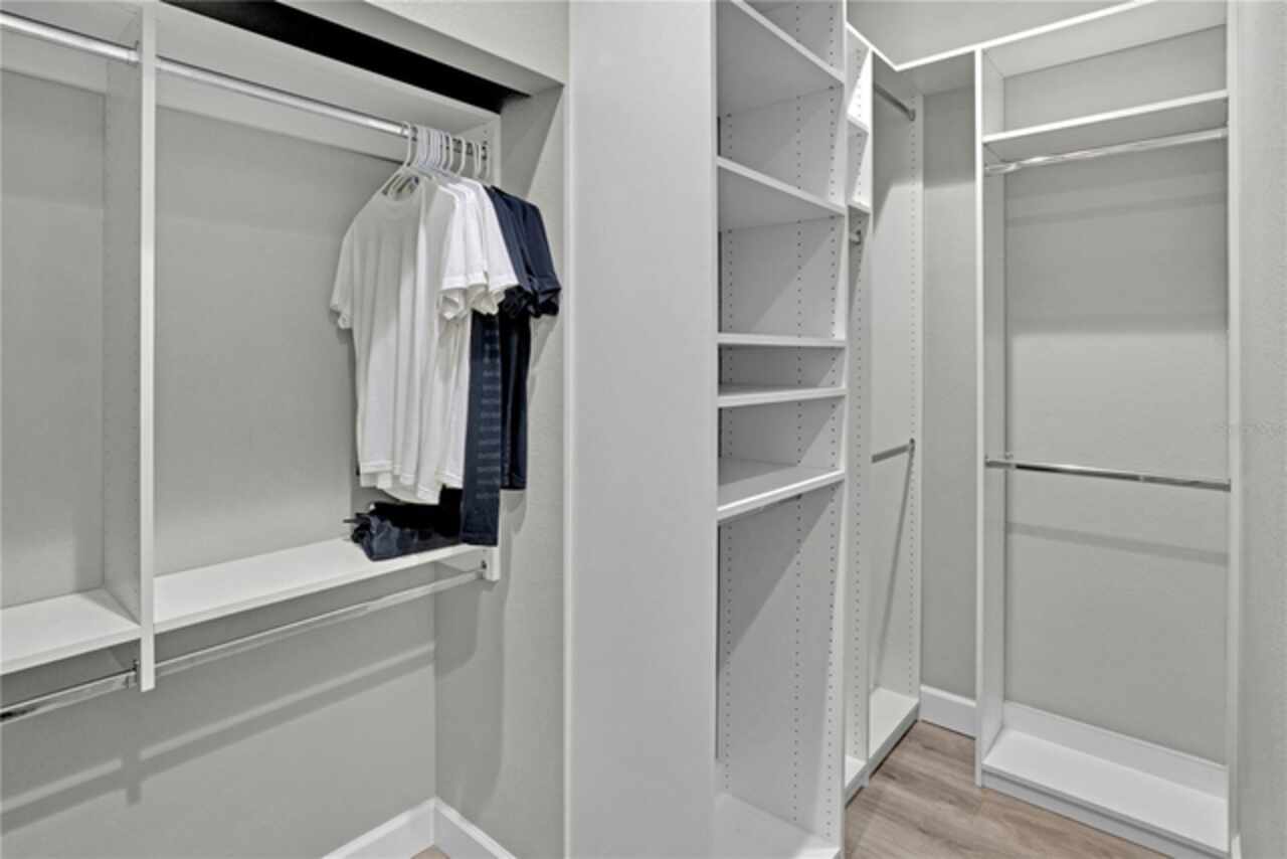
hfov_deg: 95.0
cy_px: 430
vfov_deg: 72.1
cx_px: 644
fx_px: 590
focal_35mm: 16
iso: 320
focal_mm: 11
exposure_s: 1/2
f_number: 16
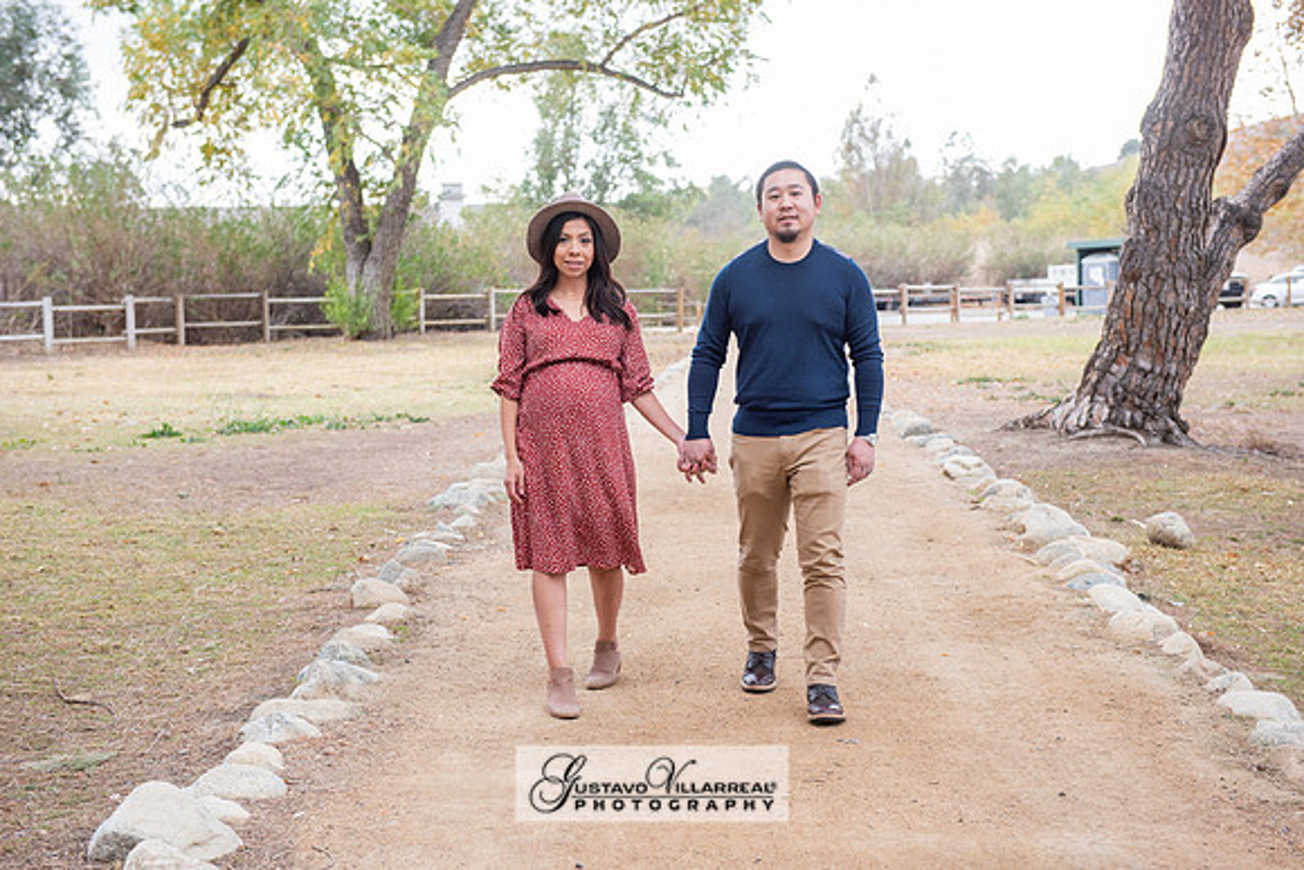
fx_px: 2101
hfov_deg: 34.5
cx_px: 652
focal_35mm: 58
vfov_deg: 23.4
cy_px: 435
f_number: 5
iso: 500
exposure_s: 1/125
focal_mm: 58
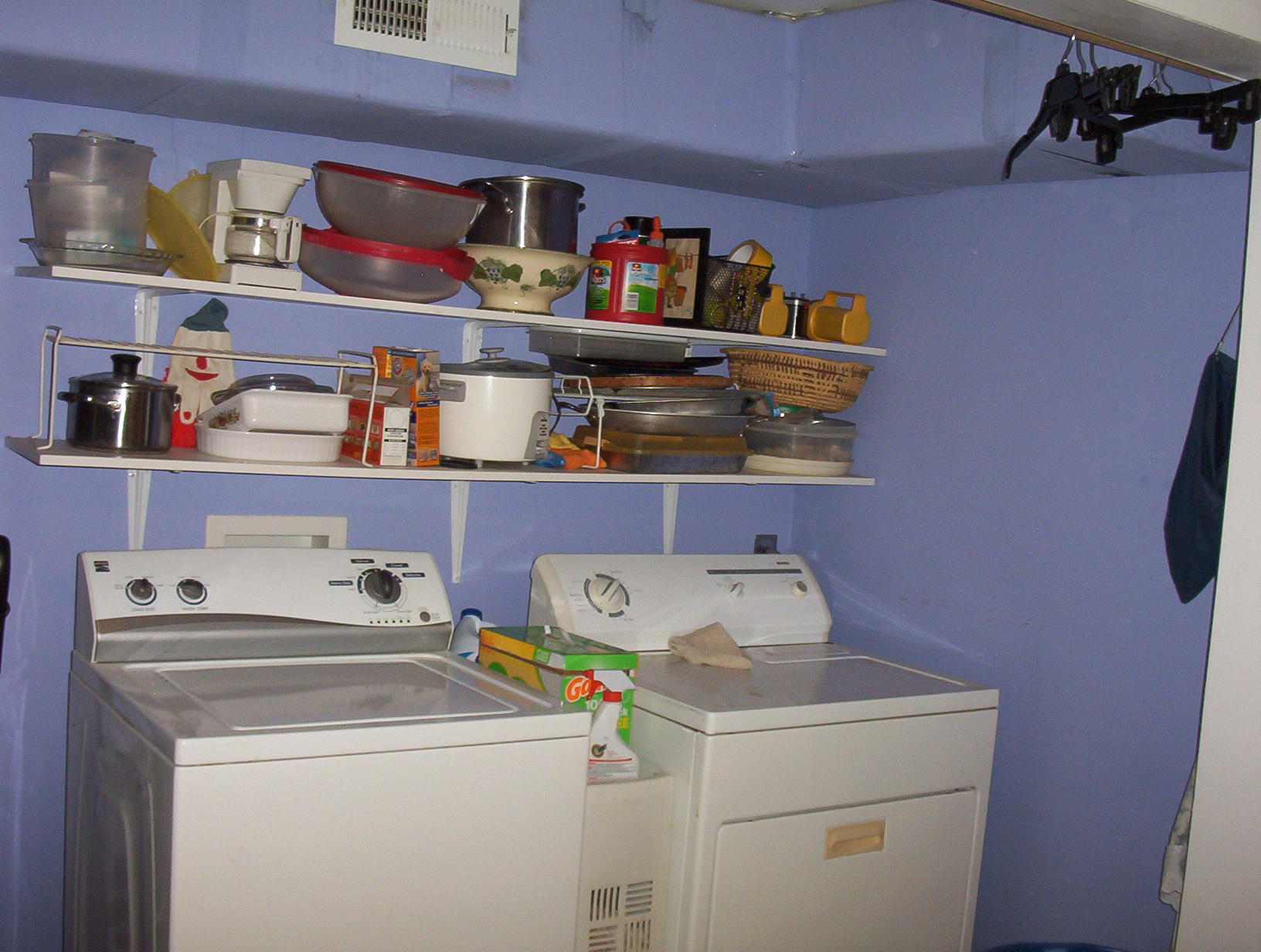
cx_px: 630
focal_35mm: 39
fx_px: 1424
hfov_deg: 47.8
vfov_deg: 37.0
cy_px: 476
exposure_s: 1/30
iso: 140
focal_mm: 6
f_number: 4.5
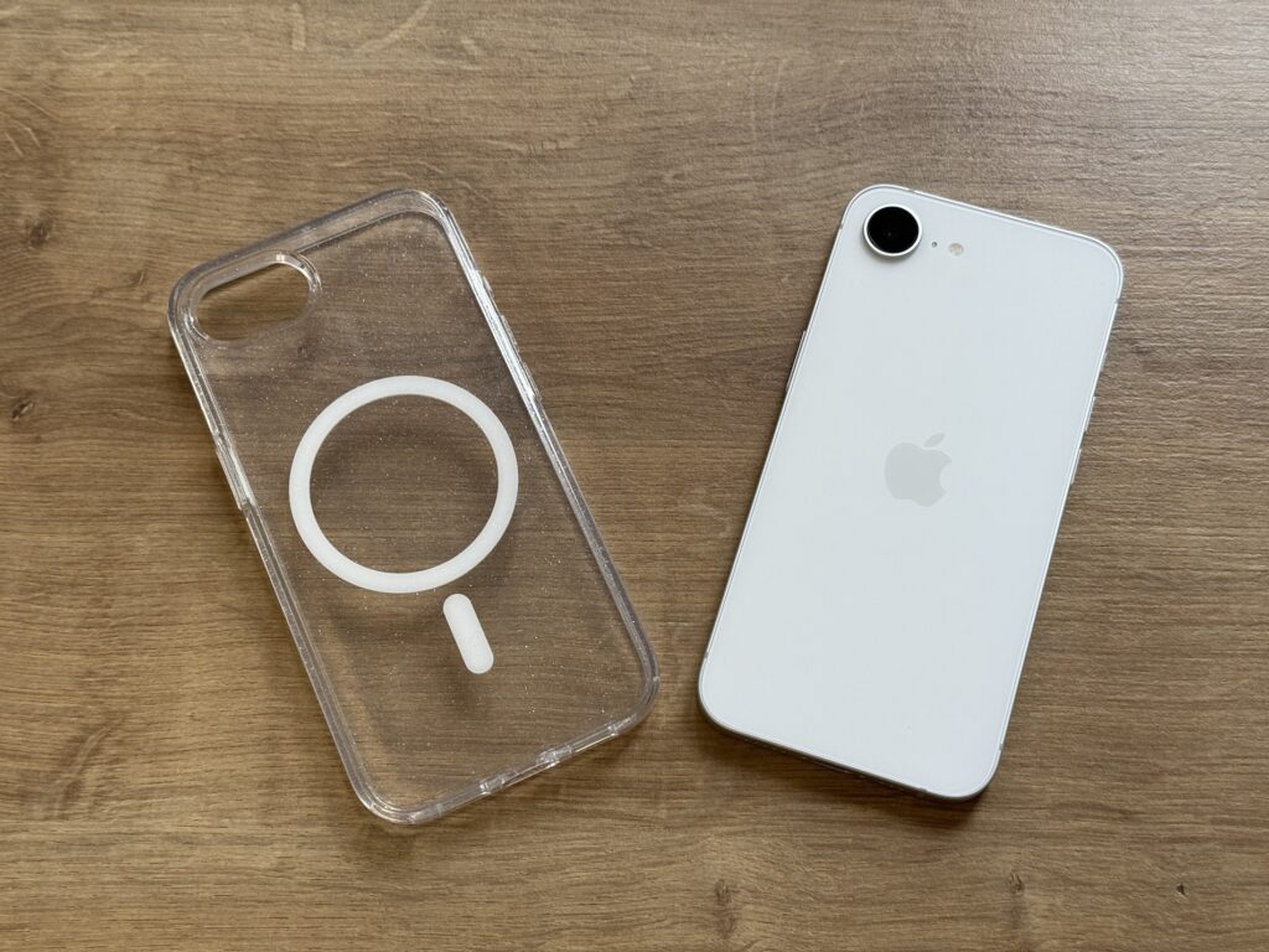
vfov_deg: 30.3
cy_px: 476
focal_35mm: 48
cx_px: 634
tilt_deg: -71.9
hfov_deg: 39.7
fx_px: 1760
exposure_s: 1/82
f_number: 1.78
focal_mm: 6.76
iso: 100
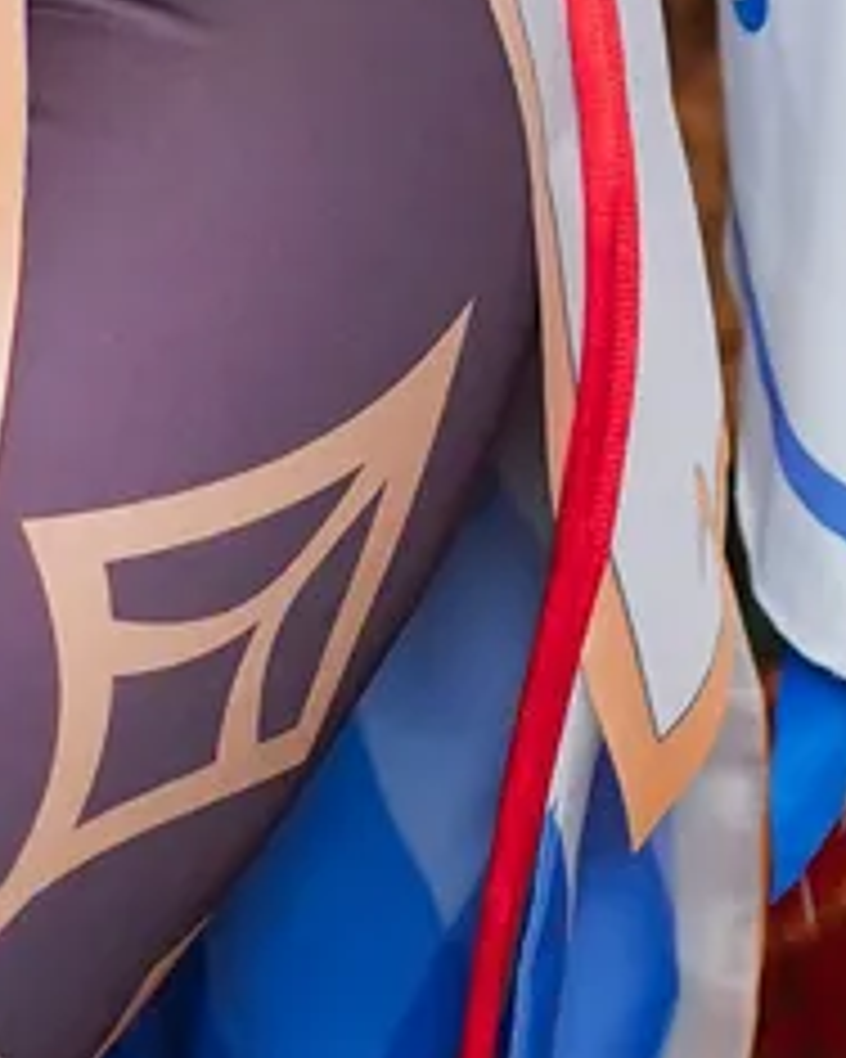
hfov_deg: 6.1
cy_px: -1040
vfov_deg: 7.4
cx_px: -328
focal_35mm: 252
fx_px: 7887
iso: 320
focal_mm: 35
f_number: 1.8
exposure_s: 1/400
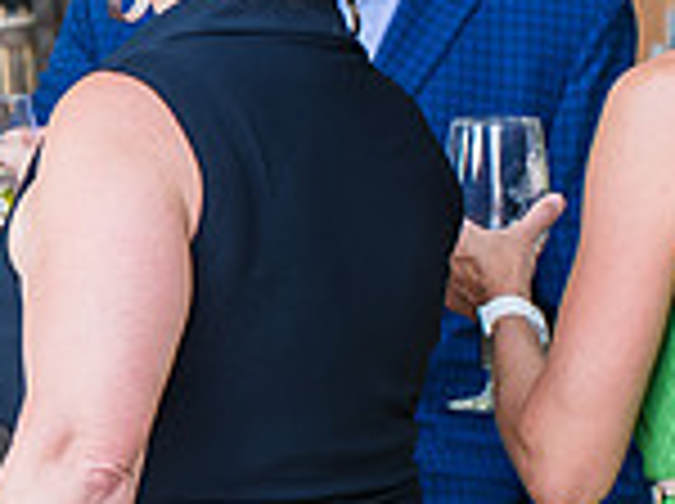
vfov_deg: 3.8
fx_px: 7612
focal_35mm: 391
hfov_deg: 5.1
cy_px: 133
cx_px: 54
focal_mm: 70
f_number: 4
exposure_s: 1/250
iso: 200
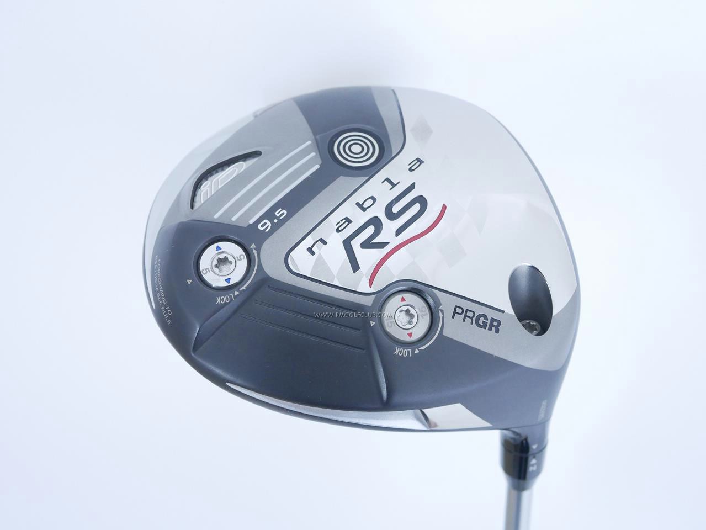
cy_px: 265
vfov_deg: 29.1
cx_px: 353
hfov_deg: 38.2
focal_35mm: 50
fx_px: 1020
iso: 1600
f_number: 4.5
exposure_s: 1/50
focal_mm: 25
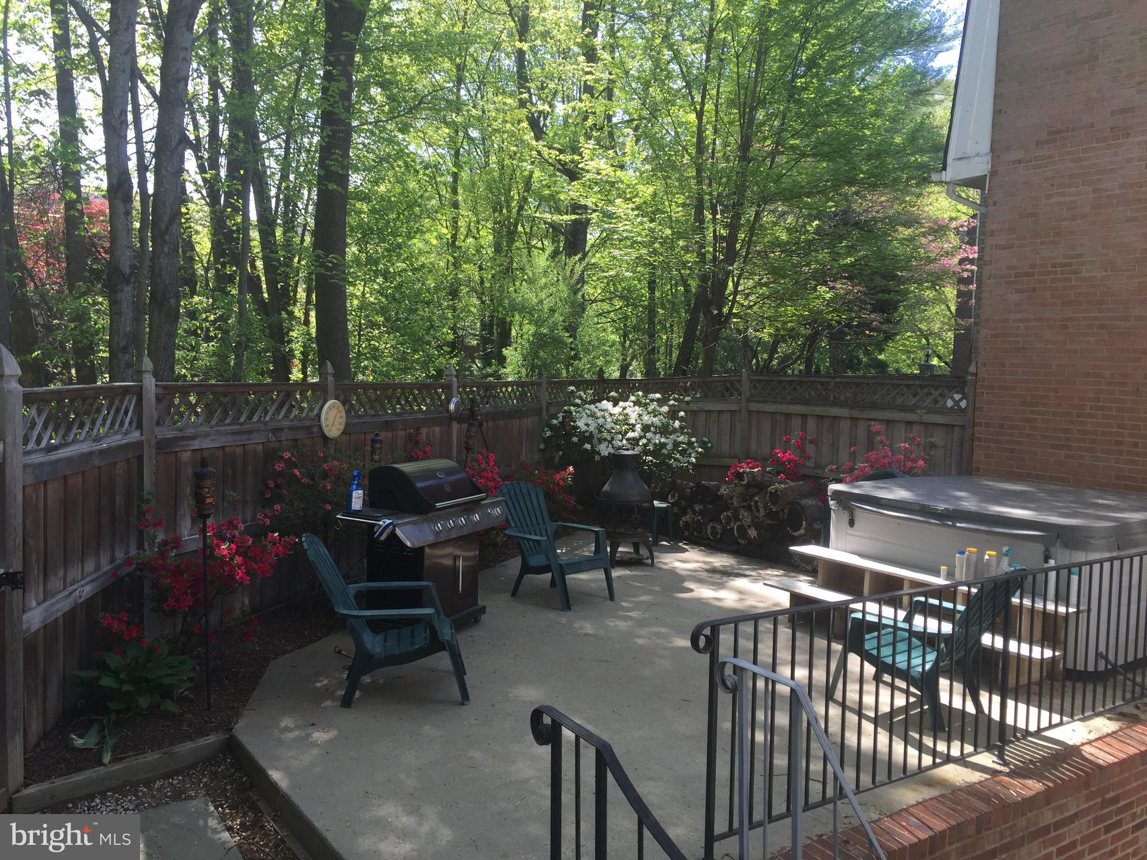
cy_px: 430
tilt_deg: -5.3
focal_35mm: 29
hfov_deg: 61.7
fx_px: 961
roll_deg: -2.4
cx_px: 574
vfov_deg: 48.2
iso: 32
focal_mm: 4.15
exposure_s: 1/306
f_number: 2.2
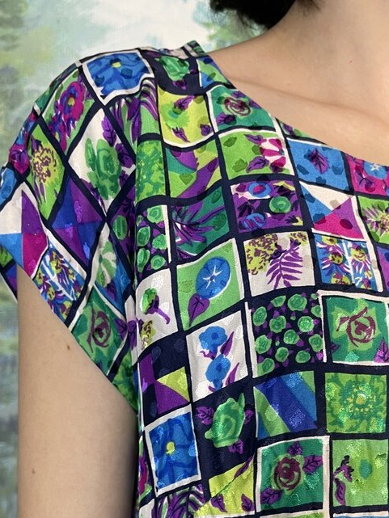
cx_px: 282
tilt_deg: -9.6
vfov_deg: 46.7
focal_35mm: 39
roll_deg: -2.1
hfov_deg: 36.1
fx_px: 584
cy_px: 364
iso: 80
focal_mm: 5.1
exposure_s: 1/50
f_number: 1.6
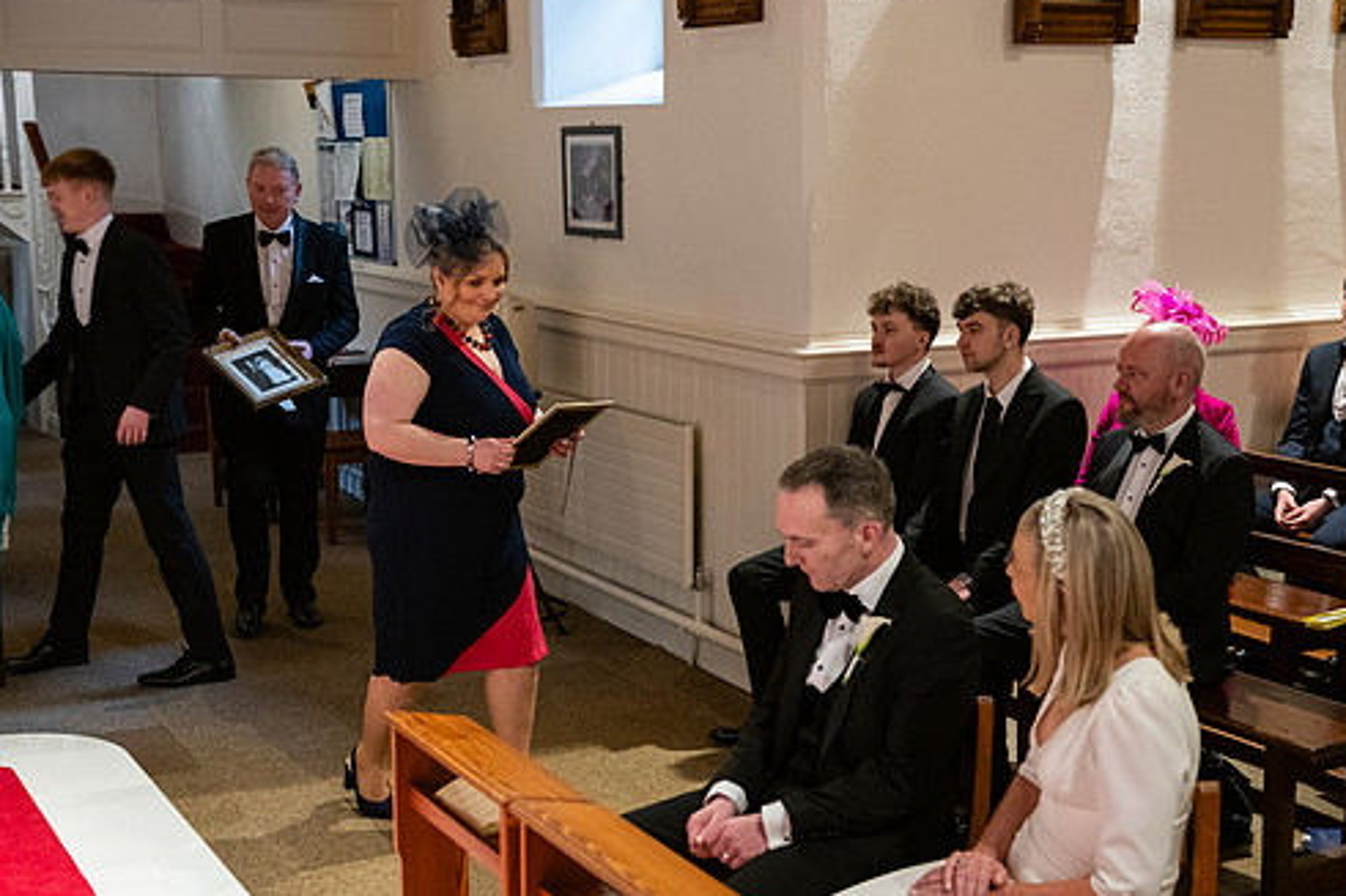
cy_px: 511
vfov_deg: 25.9
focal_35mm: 52
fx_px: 1943
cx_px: 746
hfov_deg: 38.2
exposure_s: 1/160
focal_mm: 44
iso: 1000
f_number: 3.5
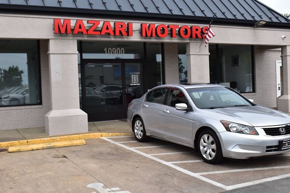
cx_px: 145
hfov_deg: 45.0
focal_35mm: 44
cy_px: 96
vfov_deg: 30.8
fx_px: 350
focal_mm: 29
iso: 400
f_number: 11
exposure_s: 1/500
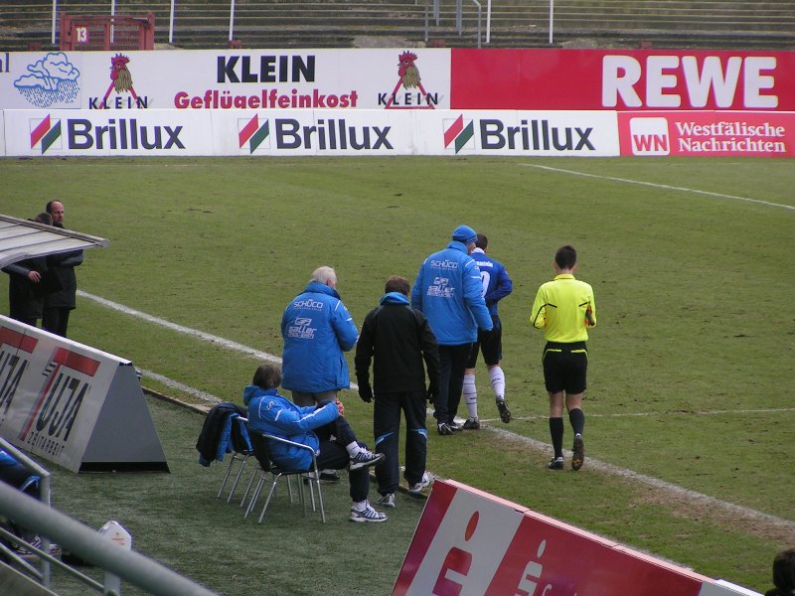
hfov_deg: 8.0
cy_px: 298
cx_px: 398
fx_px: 5673
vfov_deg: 6.0
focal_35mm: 247
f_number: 3.5
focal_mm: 37.8
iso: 80
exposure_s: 1/250
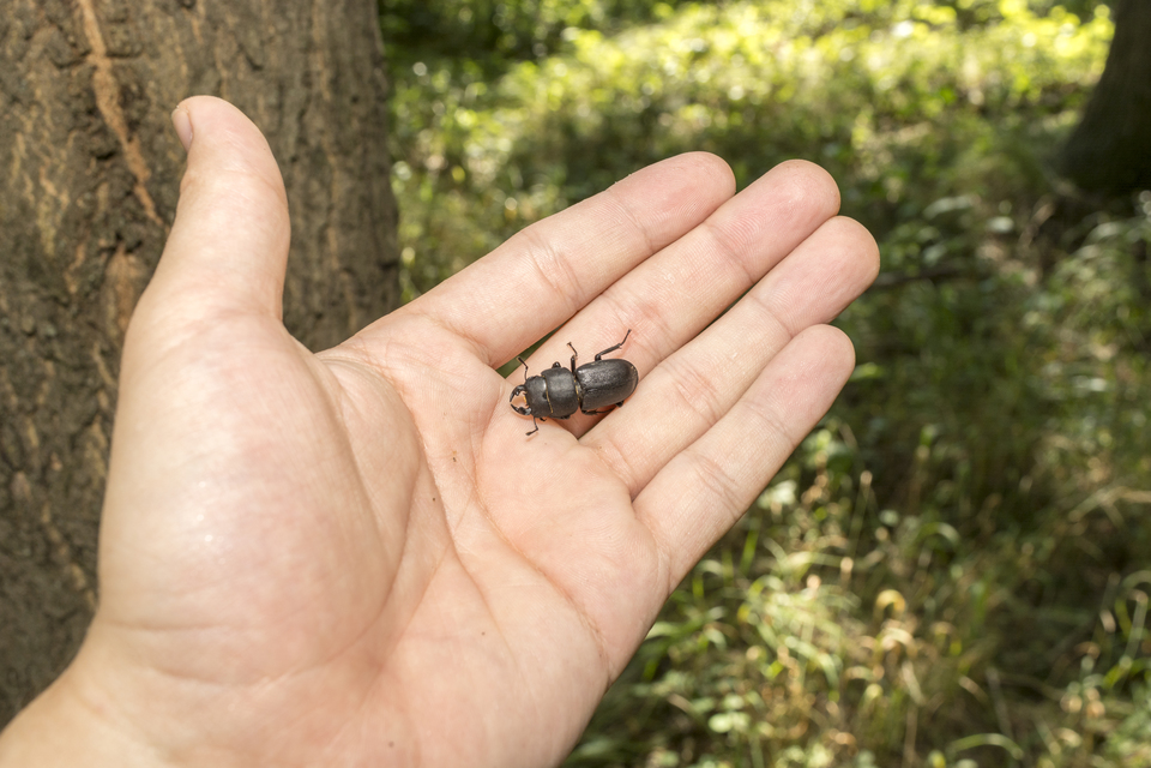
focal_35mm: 36
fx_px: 1151
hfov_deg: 53.1
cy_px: 384
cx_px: 576
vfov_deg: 36.9
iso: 100
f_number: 9
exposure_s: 1/100
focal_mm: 24
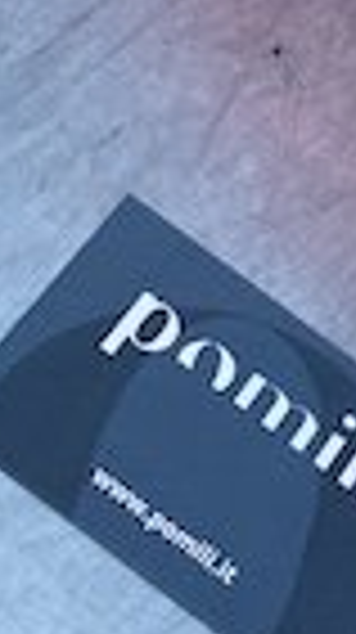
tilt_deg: -47.5
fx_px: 2171
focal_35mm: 129
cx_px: 667
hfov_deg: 8.9
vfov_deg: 15.5
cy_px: -274
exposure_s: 1/912
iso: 32
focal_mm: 4.25
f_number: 1.8
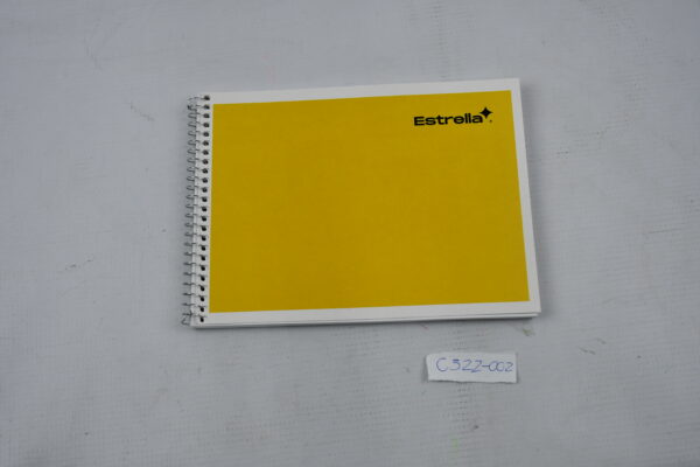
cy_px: 234
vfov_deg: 28.1
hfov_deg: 41.1
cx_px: 350
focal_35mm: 48
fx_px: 933
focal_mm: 32
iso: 400
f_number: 5
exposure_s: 1/250
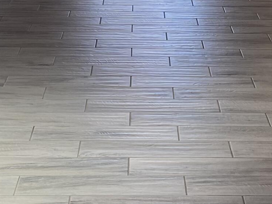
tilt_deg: -9.1
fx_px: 825
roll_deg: -2.3
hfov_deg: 18.7
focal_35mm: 105
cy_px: -53
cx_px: 188
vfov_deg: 13.6
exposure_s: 1/120
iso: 80
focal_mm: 4.25
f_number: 1.8
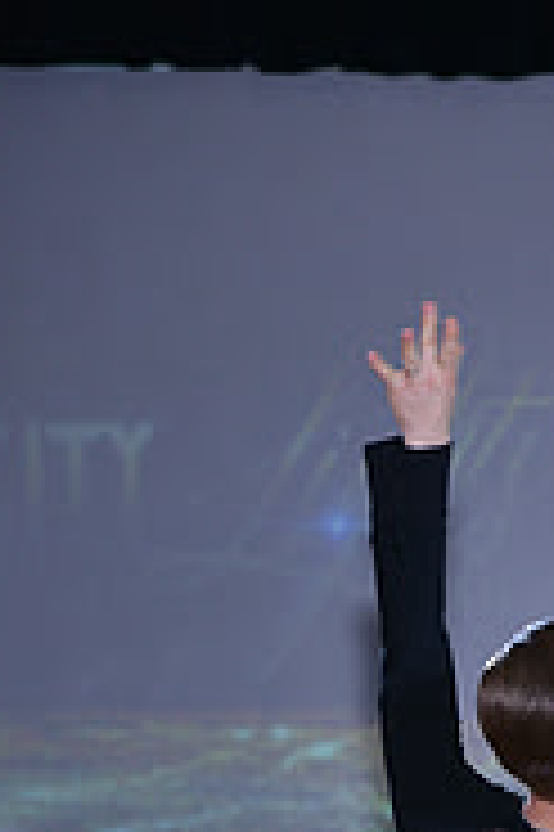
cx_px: 845
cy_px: 1124
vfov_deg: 6.2
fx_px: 7631
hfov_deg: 4.1
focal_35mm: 330
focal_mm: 105
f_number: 4.5
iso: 1250
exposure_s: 1/250
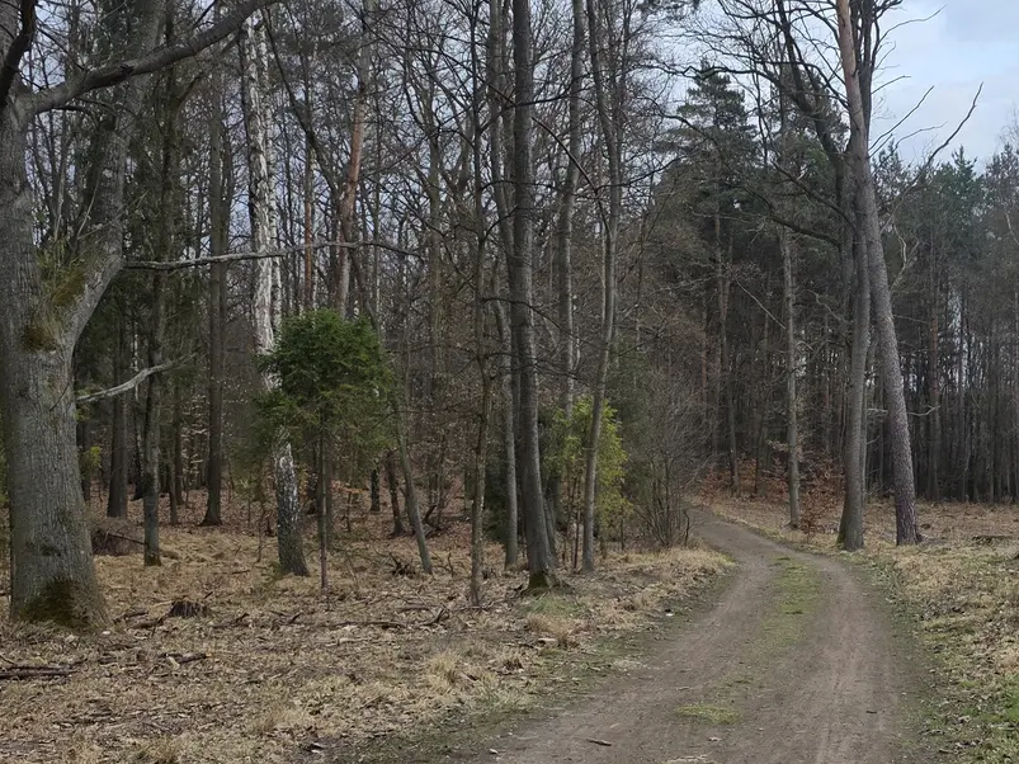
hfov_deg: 34.2
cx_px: 770
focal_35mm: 55
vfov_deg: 26.4
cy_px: 506
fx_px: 1619
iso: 32
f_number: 1.7
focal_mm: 6.3
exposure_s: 1/359
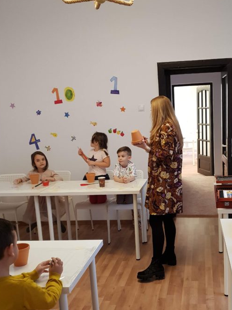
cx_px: 157
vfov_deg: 46.6
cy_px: 183
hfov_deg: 35.5
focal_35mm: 40
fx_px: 358
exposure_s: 1/50
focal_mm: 4.3
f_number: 1.5
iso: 250
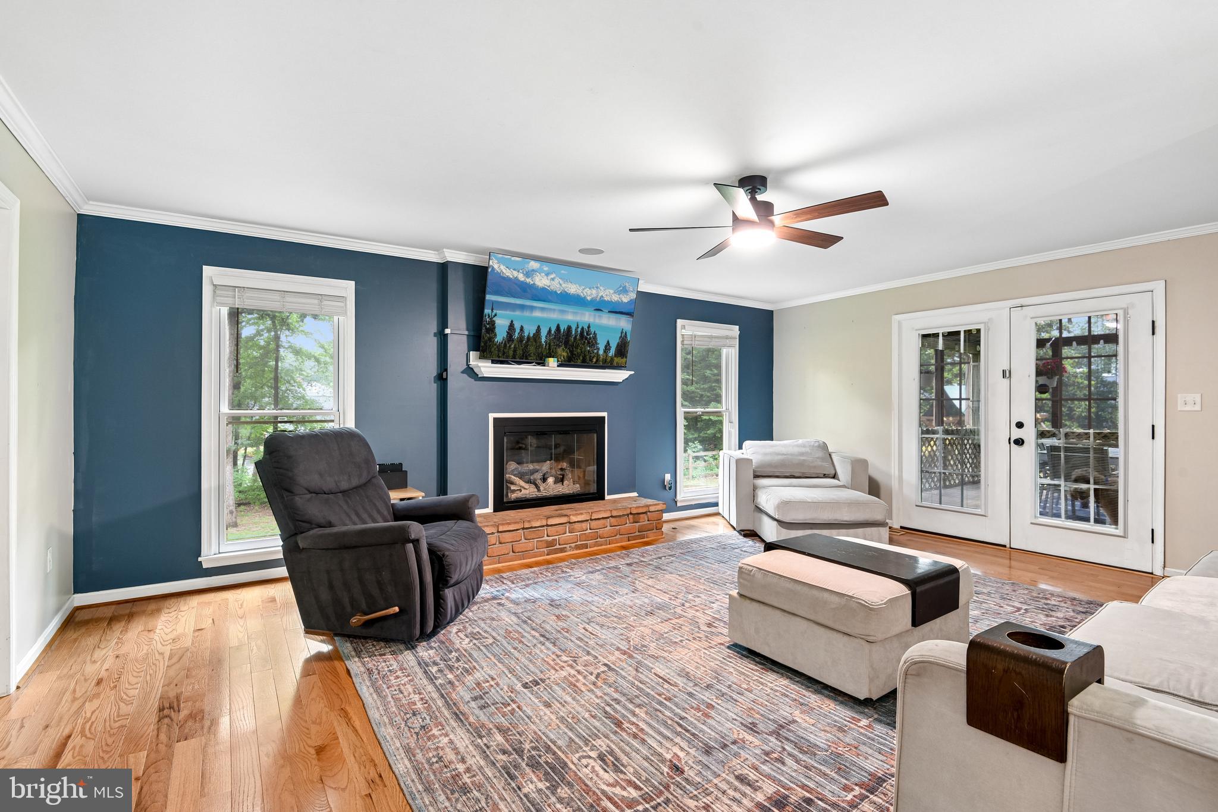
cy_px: 406
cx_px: 609
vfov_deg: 73.7
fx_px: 541
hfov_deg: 96.7
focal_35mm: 16
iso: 400
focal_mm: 16
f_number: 8
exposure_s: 1/1.67
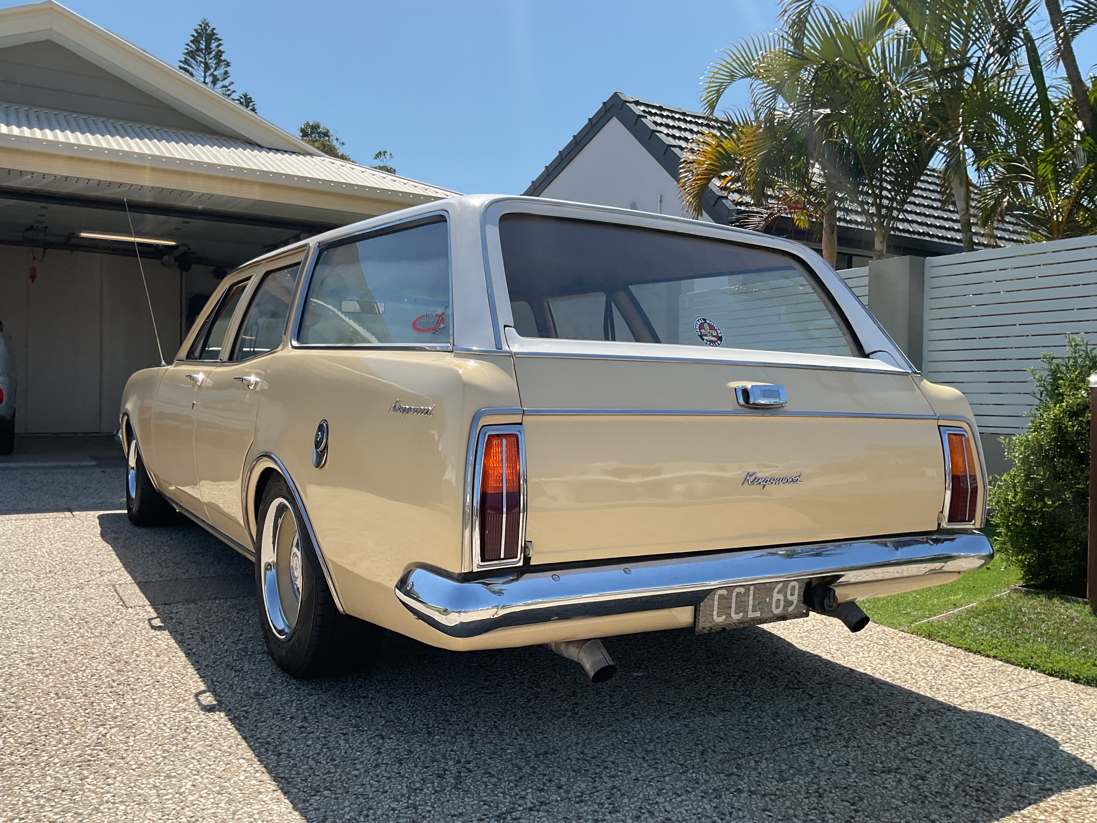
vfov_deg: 48.2
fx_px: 919
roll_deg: -0.3
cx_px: 548
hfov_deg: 61.7
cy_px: 412
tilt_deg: -0.7
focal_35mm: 29
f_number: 1.8
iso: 16
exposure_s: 1/1730
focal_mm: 3
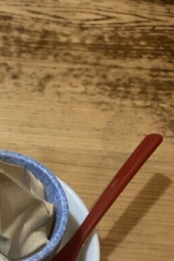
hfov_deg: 26.6
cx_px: 14
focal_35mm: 49
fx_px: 355
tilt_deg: -54.4
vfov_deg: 39.1
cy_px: 198
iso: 320
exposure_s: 1/60
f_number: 1.8
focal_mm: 3.99
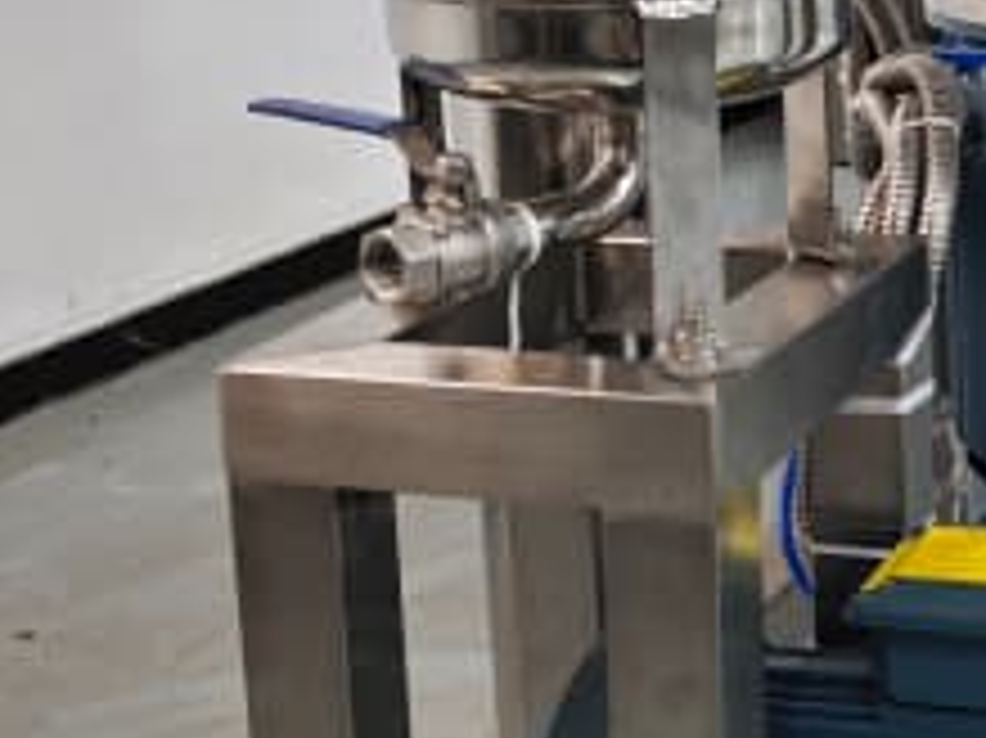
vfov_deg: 17.5
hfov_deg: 22.1
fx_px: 2391
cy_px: 252
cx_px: 1076
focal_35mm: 84
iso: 80
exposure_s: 1/50
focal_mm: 6.62
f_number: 1.67
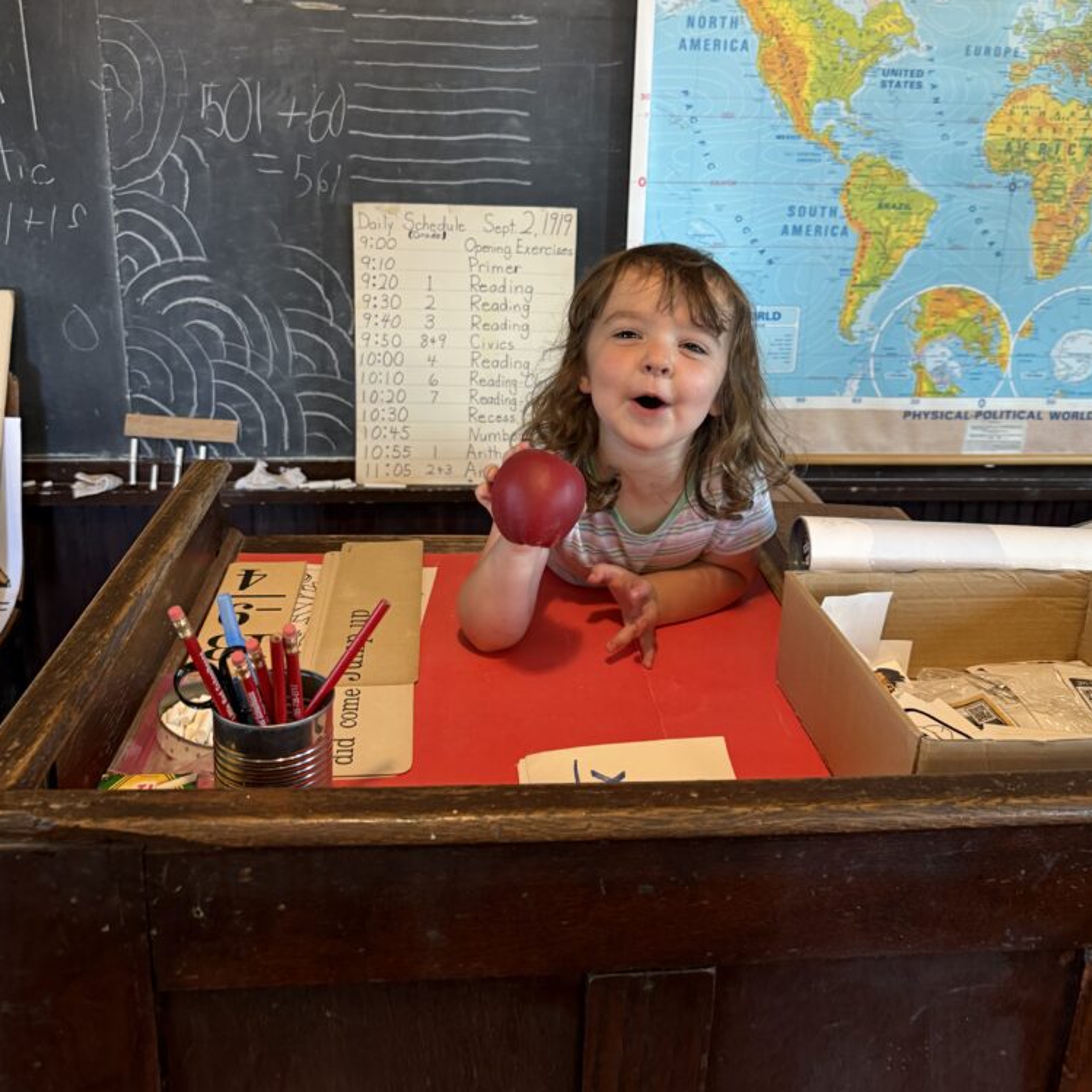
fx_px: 1035
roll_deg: -1.2
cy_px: 420
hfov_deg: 55.6
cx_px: 548
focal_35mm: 29
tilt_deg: -18.2
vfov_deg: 55.1
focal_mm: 6.76
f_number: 1.78
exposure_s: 1/60
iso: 320
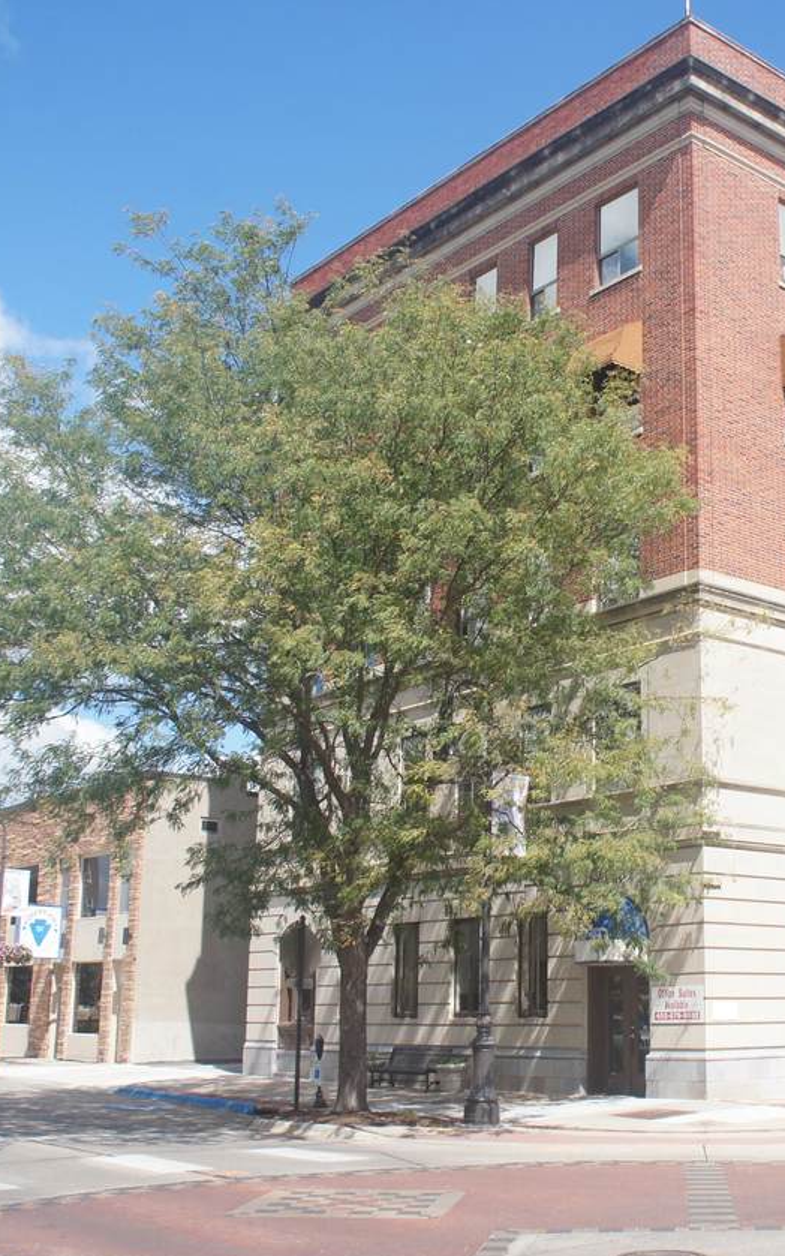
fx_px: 1437
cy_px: 632
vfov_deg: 47.2
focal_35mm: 42
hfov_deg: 29.5
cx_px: 680
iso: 200
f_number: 8
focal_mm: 18
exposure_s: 1/250
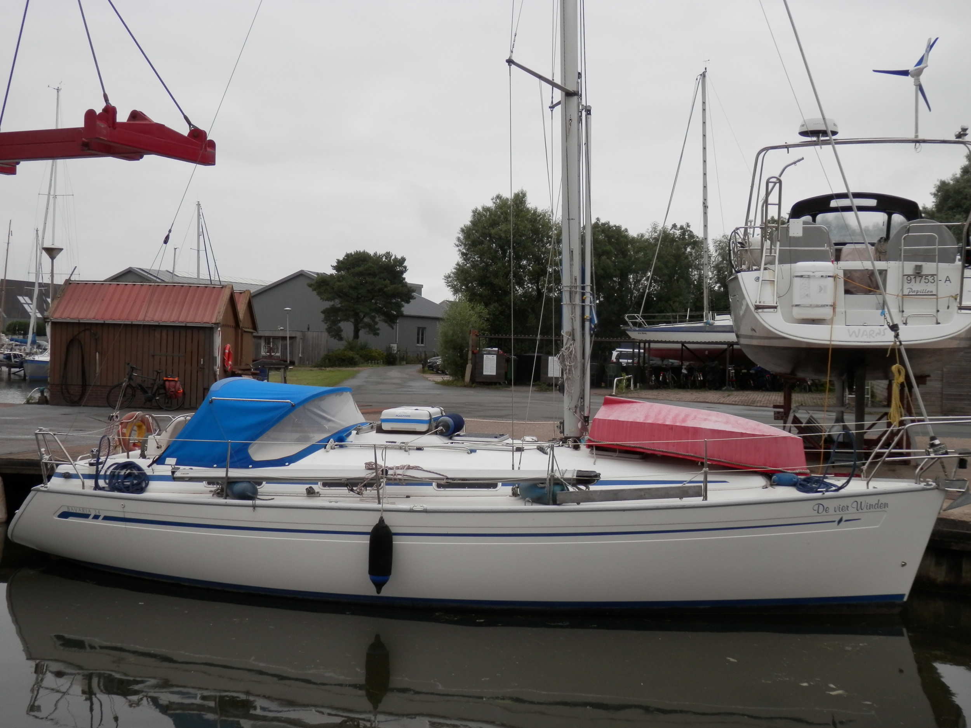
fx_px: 1122
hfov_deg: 46.8
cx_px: 486
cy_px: 364
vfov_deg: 36.0
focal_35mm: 40
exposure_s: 1/200
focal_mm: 7.3
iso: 80
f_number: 3.7
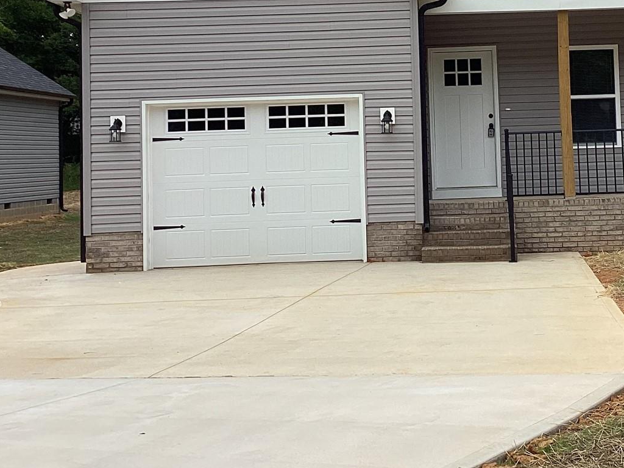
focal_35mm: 62
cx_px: 465
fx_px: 1118
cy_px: 84
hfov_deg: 30.7
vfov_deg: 23.3
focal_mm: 3.3
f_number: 2.4
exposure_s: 1/747
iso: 25
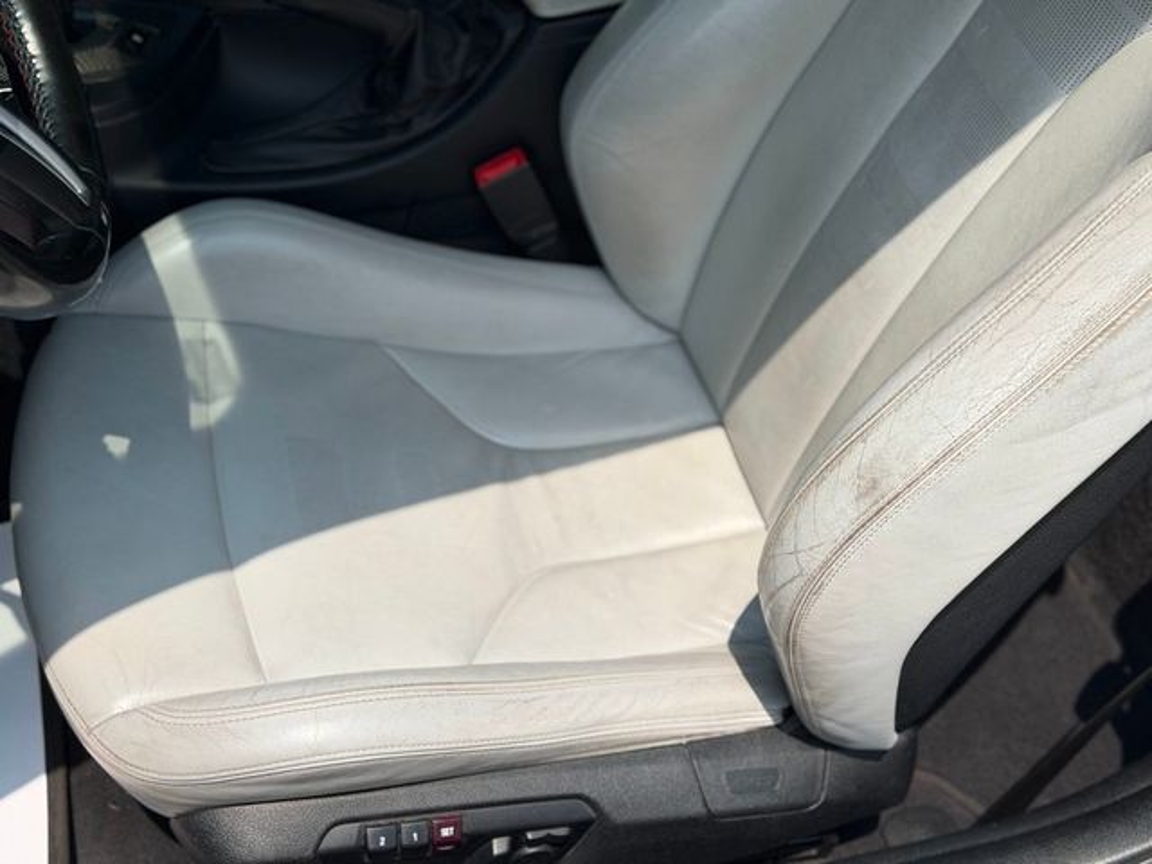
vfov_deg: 30.3
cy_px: 432
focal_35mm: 48
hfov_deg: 39.7
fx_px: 1597
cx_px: 576
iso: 64
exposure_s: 1/5208
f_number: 1.78
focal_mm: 6.76
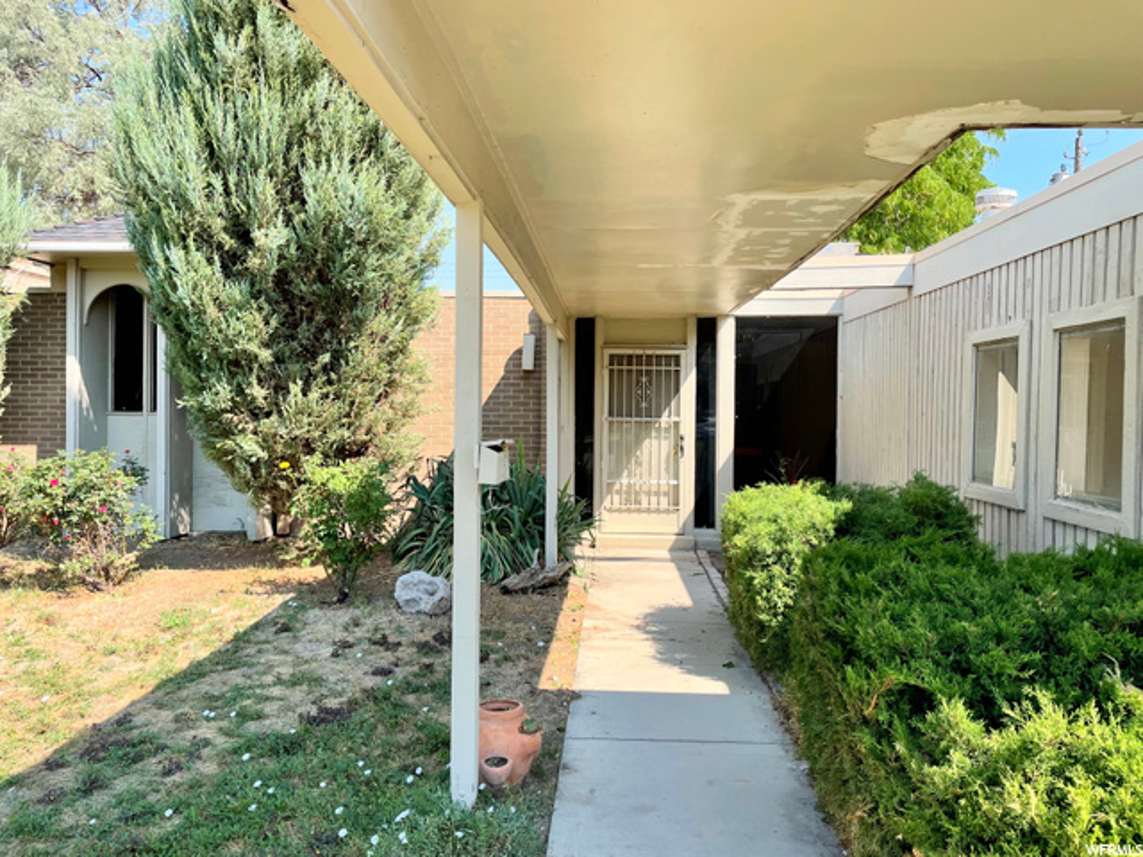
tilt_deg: -0.1
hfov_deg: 67.3
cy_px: 428
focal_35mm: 26
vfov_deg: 53.1
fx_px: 859
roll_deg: +0.0
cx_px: 572
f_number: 1.6
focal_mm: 4.2
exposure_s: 1/1770
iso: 32
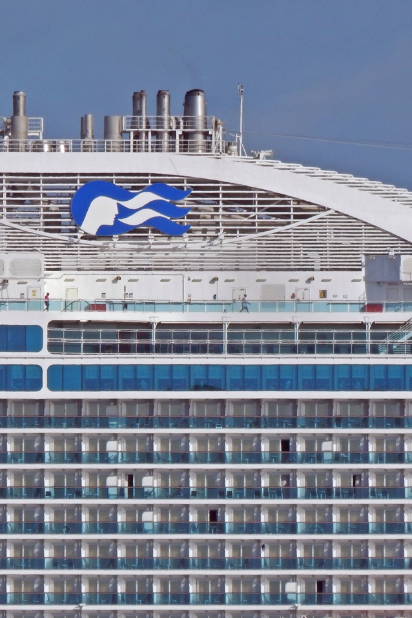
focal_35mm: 939
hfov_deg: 1.5
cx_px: 191
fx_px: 16118
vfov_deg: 2.2
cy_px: 309
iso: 125
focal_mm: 120
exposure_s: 1/1250
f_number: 5.8
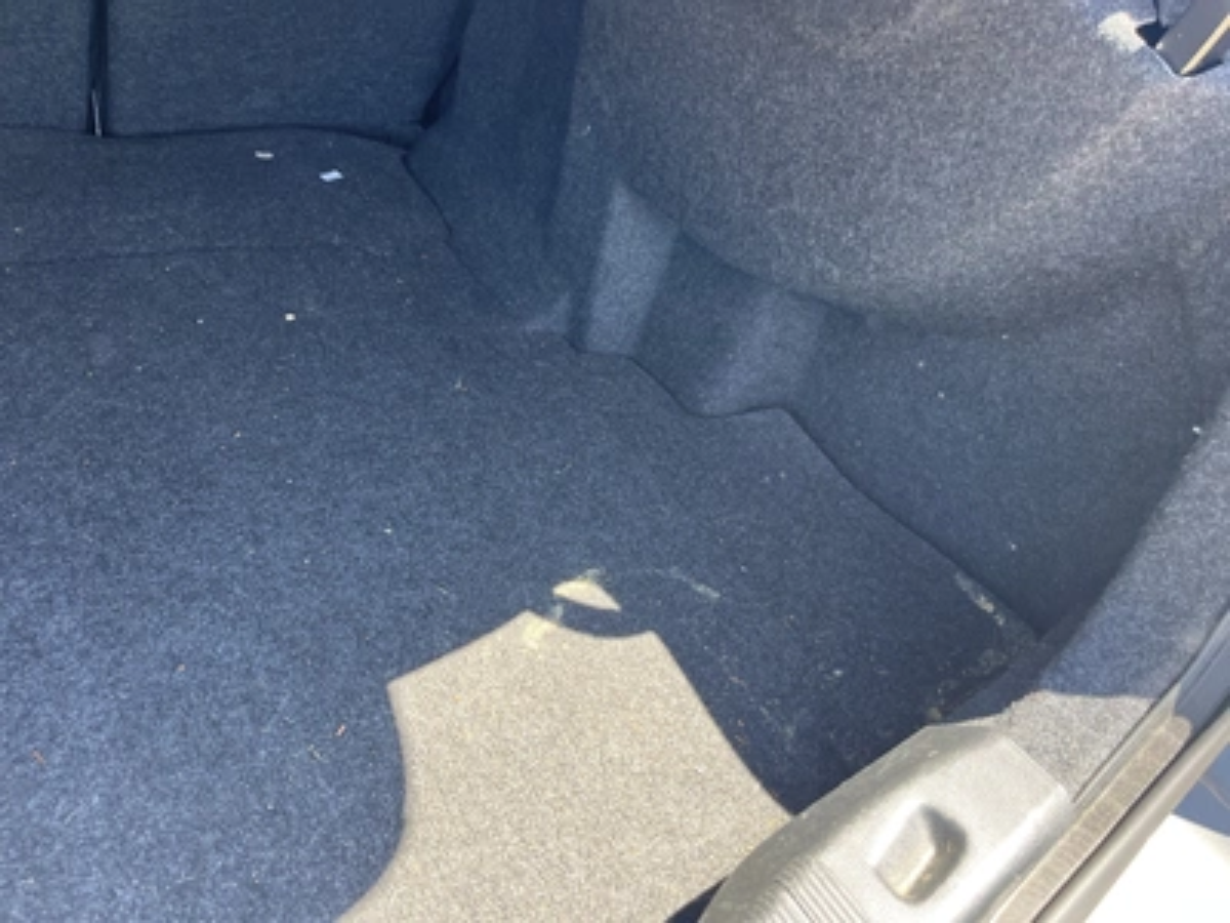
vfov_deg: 53.1
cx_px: 615
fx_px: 924
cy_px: 462
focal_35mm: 26
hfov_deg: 67.3
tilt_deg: -50.9
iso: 64
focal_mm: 5.1
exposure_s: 1/147
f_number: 1.6
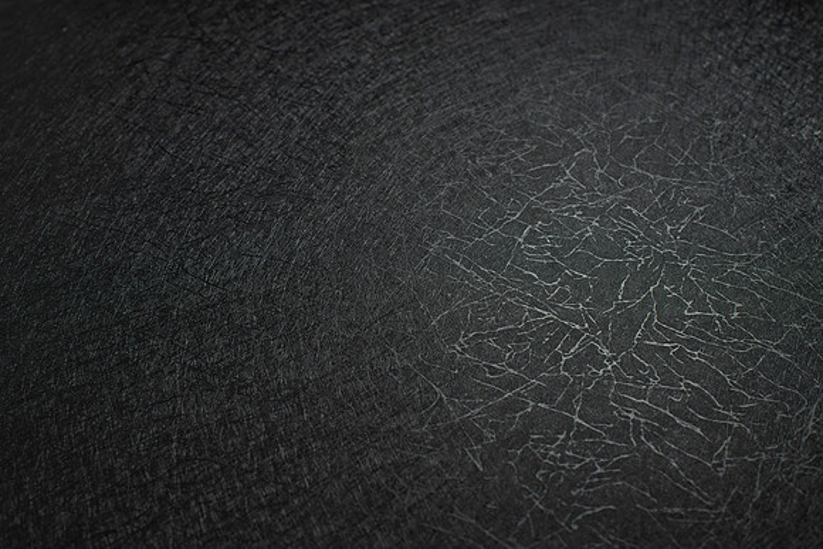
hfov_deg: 37.6
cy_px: 258
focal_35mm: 53
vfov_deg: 25.6
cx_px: 388
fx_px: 1210
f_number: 8
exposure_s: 1/250
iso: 200
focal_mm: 50
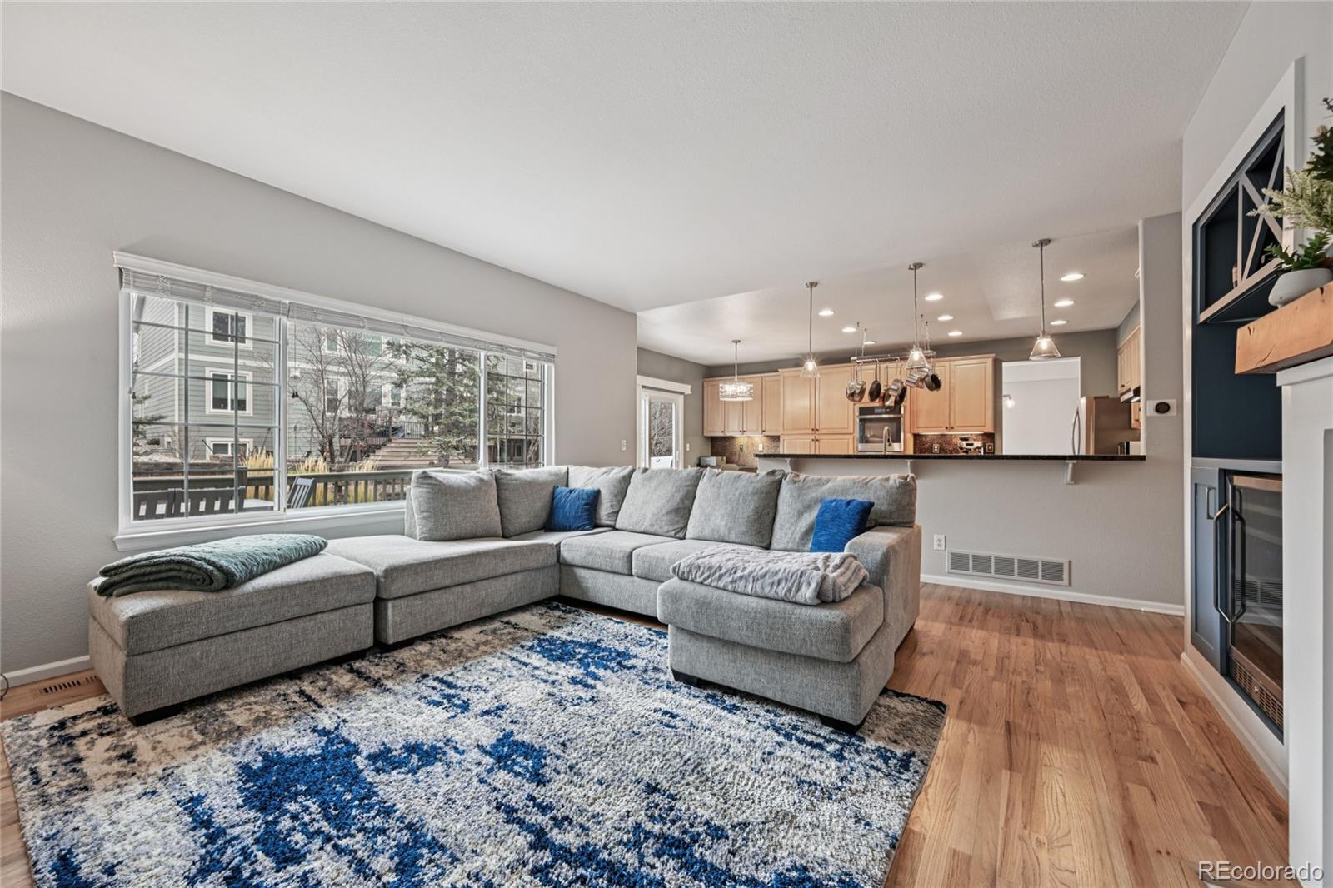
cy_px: 444
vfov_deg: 81.2
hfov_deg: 104.3
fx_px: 518
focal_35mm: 14
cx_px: 666
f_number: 8
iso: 200
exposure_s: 1/15
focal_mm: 14
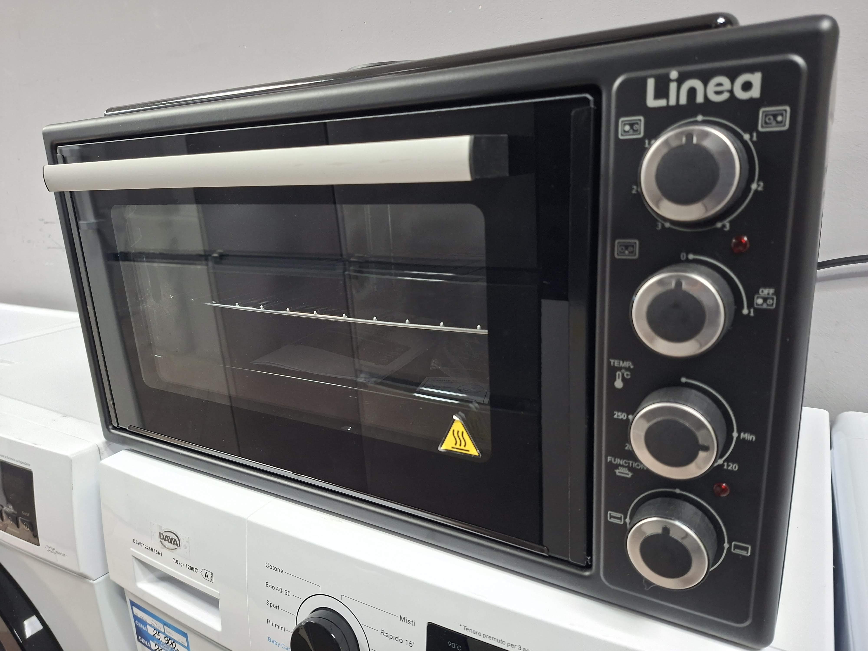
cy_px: 326
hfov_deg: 73.9
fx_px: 577
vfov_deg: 58.9
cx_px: 434
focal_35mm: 23
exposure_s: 1/33
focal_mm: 5.54
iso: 400
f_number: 1.8
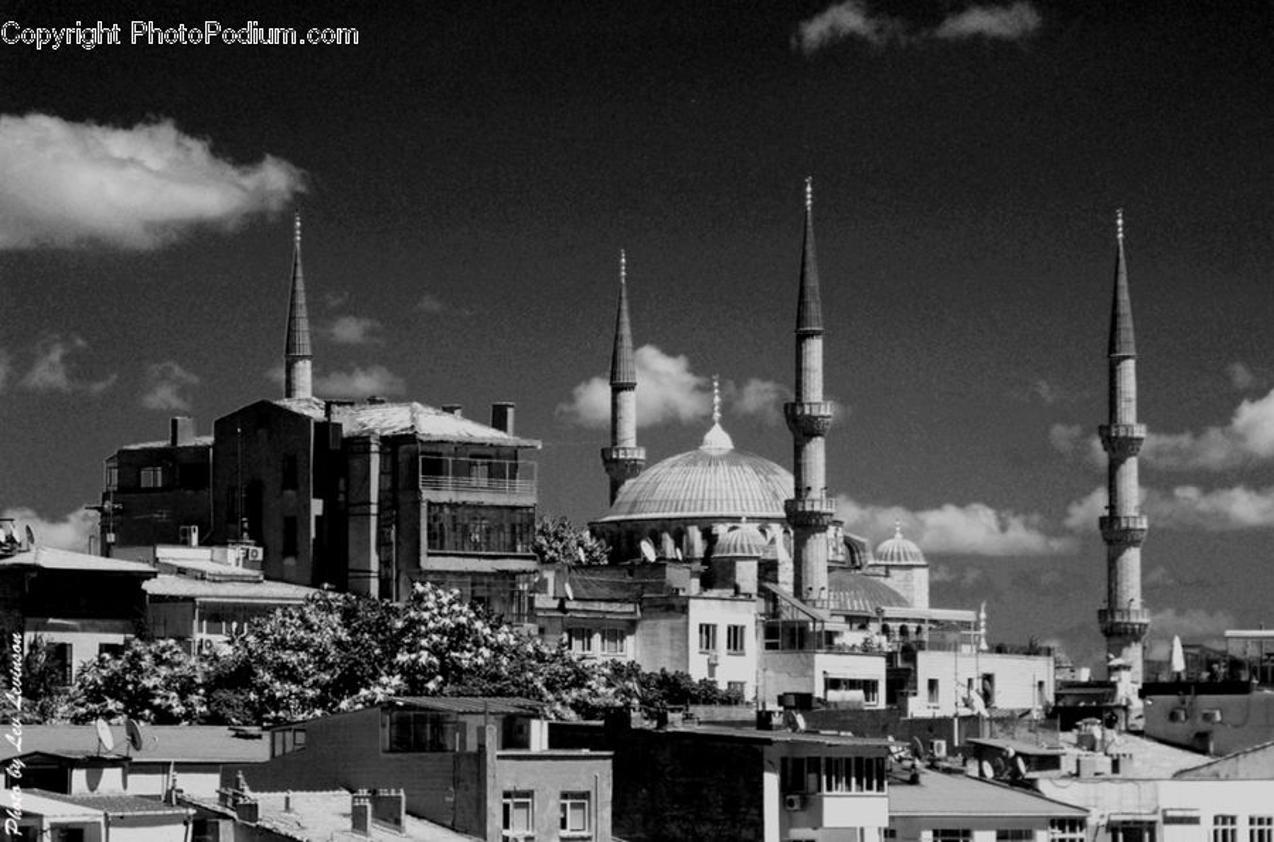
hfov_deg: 9.3
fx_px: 7836
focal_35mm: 222
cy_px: 421
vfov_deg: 6.2
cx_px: 637
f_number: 11
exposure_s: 1/400
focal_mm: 148
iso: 200
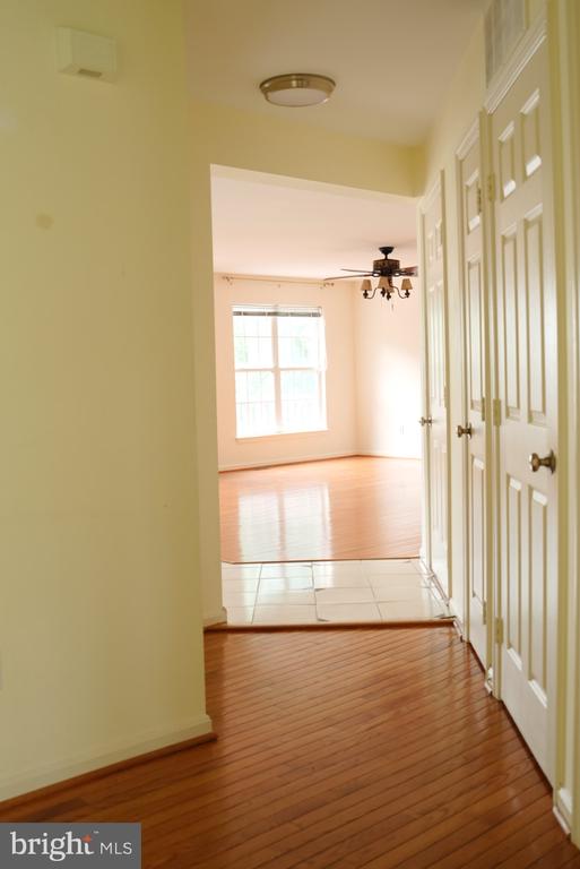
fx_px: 869
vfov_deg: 53.1
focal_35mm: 36
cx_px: 290
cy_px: 434
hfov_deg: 36.9
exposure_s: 1/40
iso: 640
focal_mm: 24
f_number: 2.8
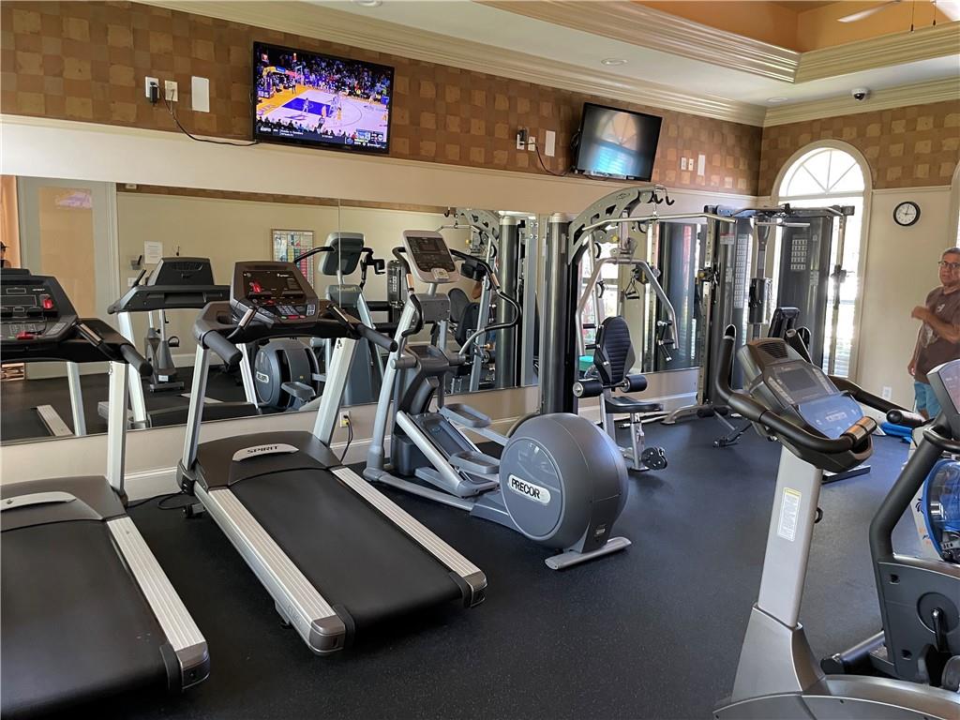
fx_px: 721
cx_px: 480
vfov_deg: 53.1
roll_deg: -1.2
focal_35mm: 26
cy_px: 360
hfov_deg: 67.3
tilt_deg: -6.8
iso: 200
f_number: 1.6
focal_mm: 4.2
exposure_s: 1/60
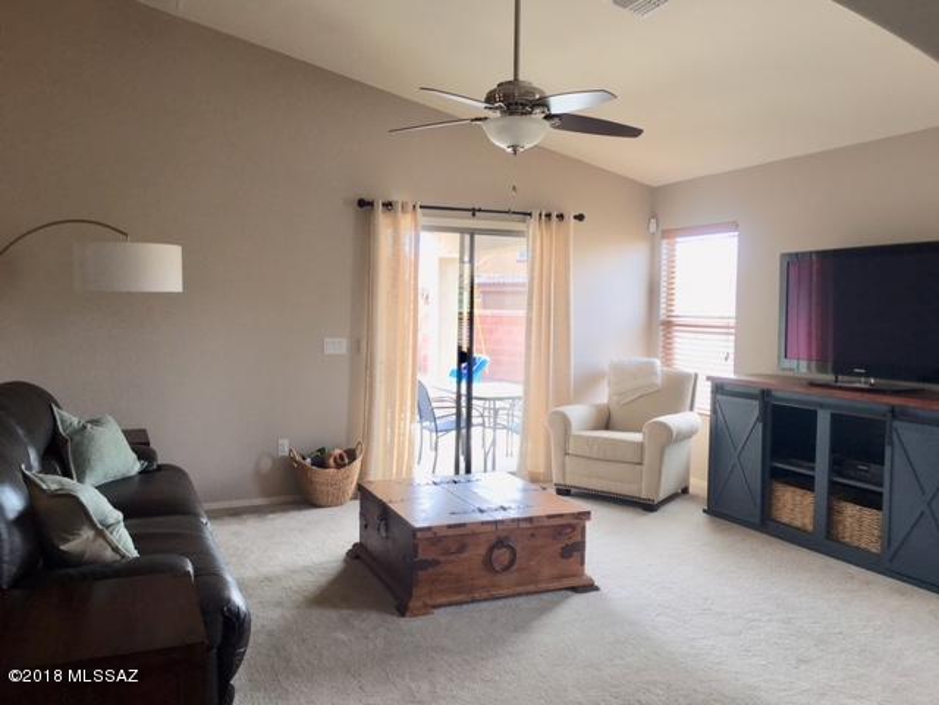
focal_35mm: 29
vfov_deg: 48.2
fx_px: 787
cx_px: 470
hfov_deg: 61.7
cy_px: 352
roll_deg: -0.6
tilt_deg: -3.9
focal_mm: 4.15
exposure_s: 1/40
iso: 25
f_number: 2.2
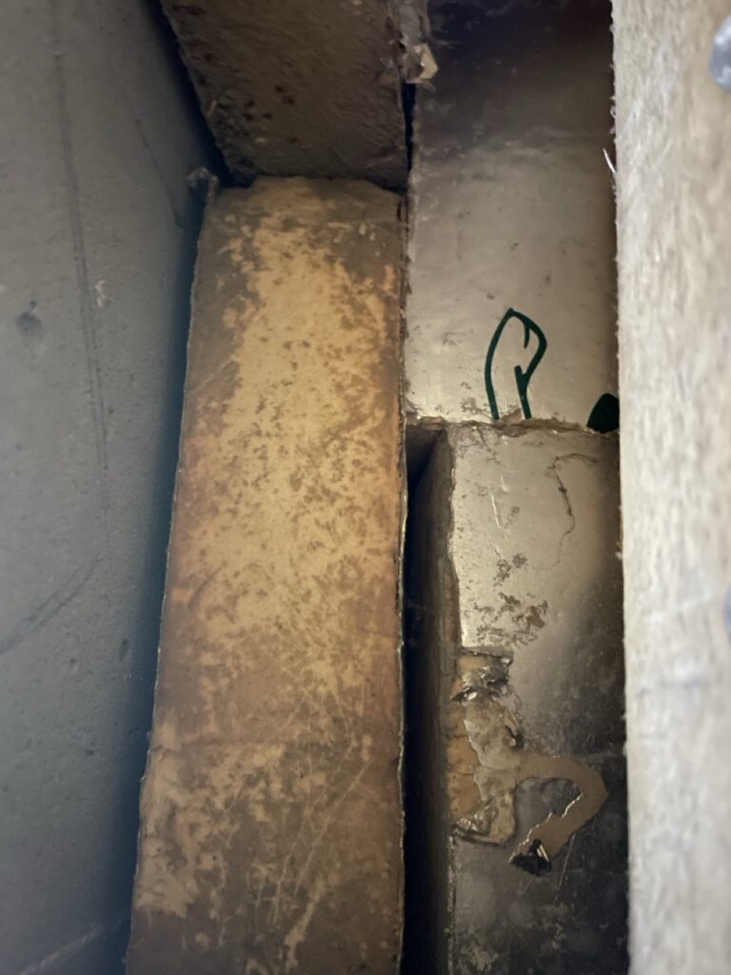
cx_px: 366
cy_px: 488
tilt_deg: +17.1
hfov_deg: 53.1
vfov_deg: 67.3
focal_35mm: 26
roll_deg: -1.3
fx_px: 732
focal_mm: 4.2
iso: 500
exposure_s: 1/8
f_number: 1.6
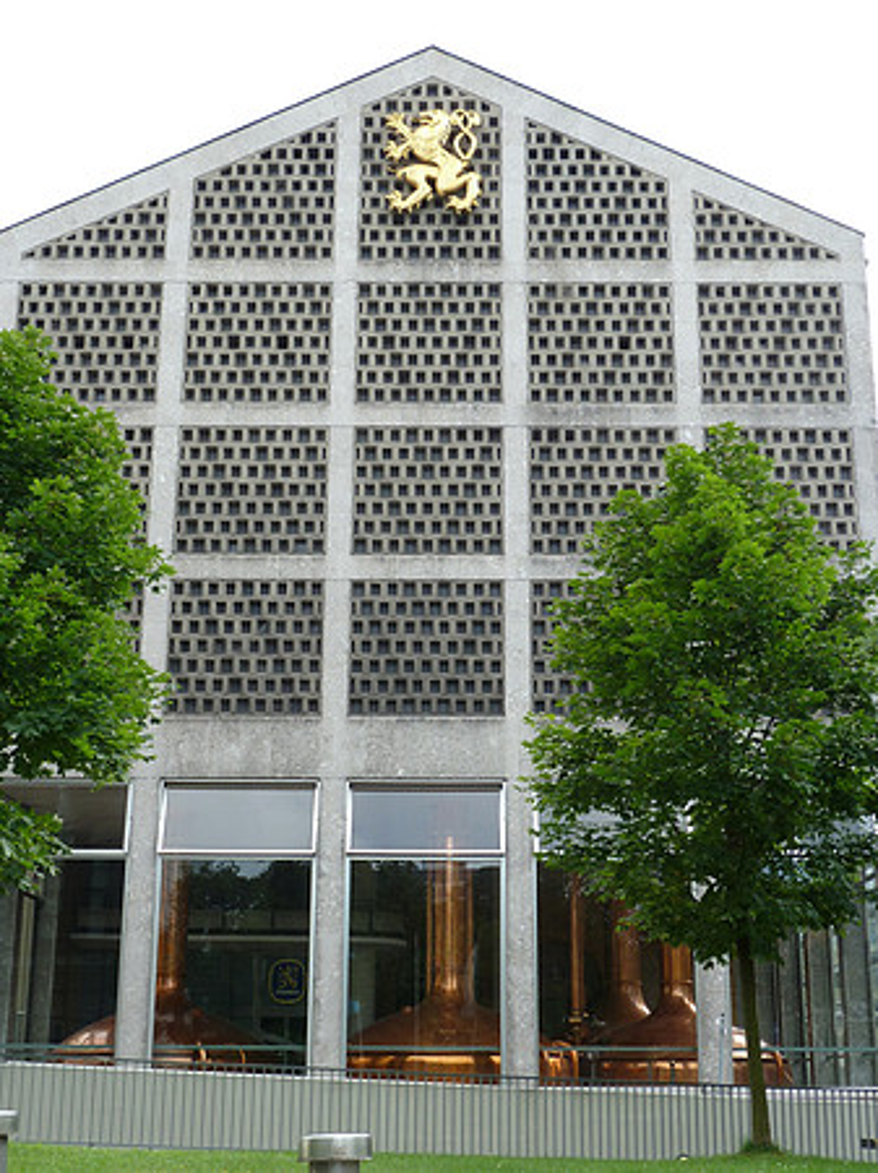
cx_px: 439
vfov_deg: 39.7
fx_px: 1625
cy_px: 586
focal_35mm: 48
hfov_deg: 30.2
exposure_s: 1/100
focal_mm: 7.9
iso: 80
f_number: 3.8
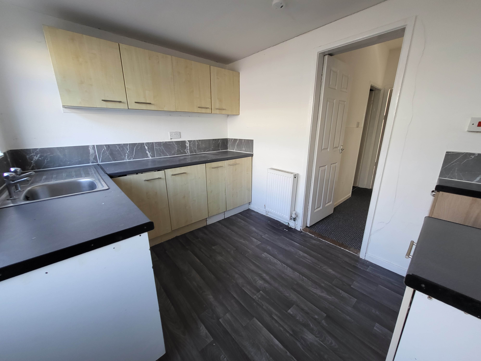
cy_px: 180
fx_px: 181
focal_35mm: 13
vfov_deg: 89.9
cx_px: 240
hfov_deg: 106.2
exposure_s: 1/50
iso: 100
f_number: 2.2
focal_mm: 1.74
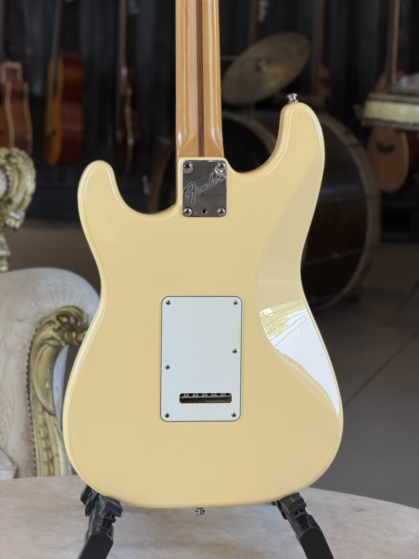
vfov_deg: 19.6
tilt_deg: -10.8
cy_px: 280
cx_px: 210
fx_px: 1614
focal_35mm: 100
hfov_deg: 14.8
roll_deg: -1.5
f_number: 2.8
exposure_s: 1/121
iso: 125
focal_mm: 16.89
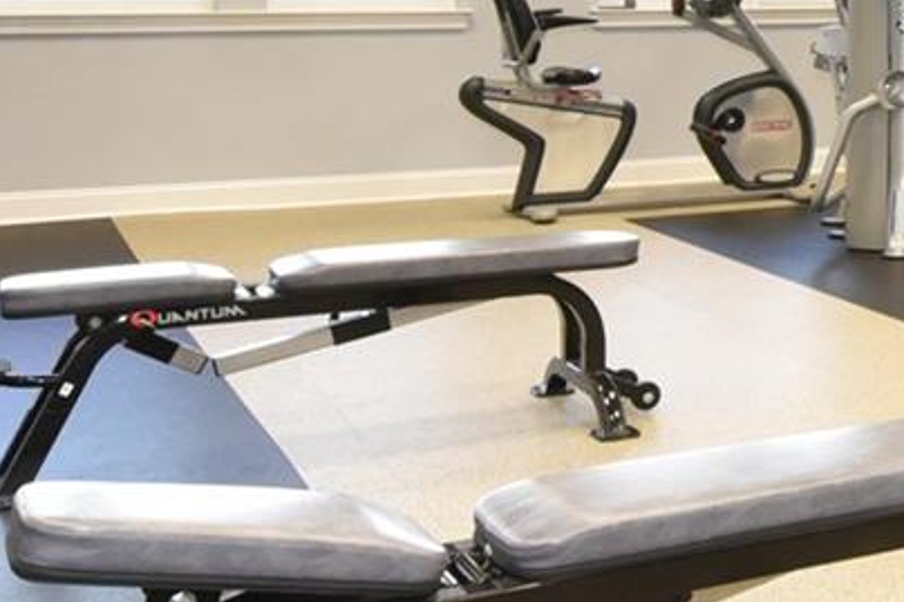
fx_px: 1782
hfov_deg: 23.8
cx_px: 1282
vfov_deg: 18.4
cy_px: -67
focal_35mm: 71
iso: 2500
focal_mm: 14
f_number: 14
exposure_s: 1/25
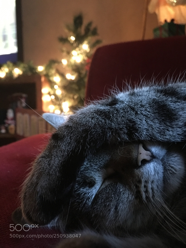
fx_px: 208
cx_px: 93
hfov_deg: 48.2
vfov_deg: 61.7
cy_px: 124
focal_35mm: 29
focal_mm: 4.15
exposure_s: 1/4
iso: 400
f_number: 2.2
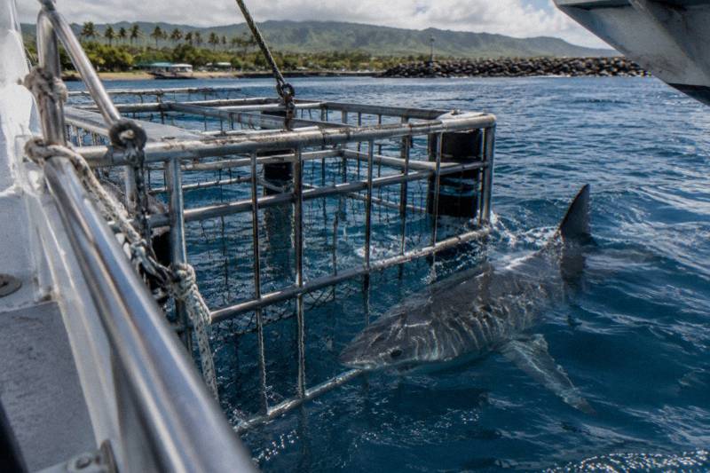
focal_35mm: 40
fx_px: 789
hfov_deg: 48.5
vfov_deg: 33.4
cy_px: 236
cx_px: 355
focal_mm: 40
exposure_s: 1/800
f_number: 6.3
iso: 500
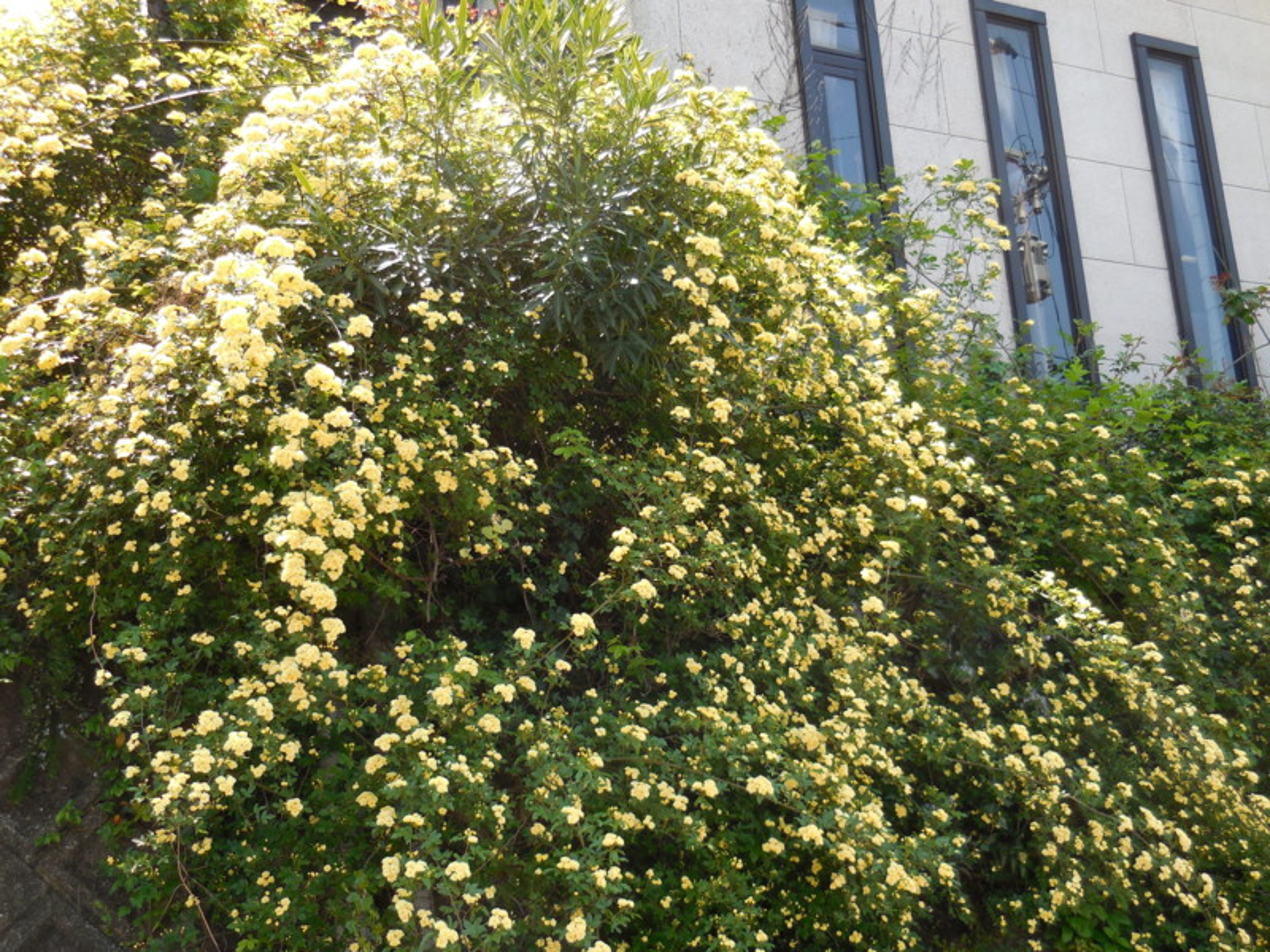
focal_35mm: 39
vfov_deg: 36.8
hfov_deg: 47.9
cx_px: 635
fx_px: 1431
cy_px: 476
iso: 125
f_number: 3.9
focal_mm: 7
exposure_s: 1/160
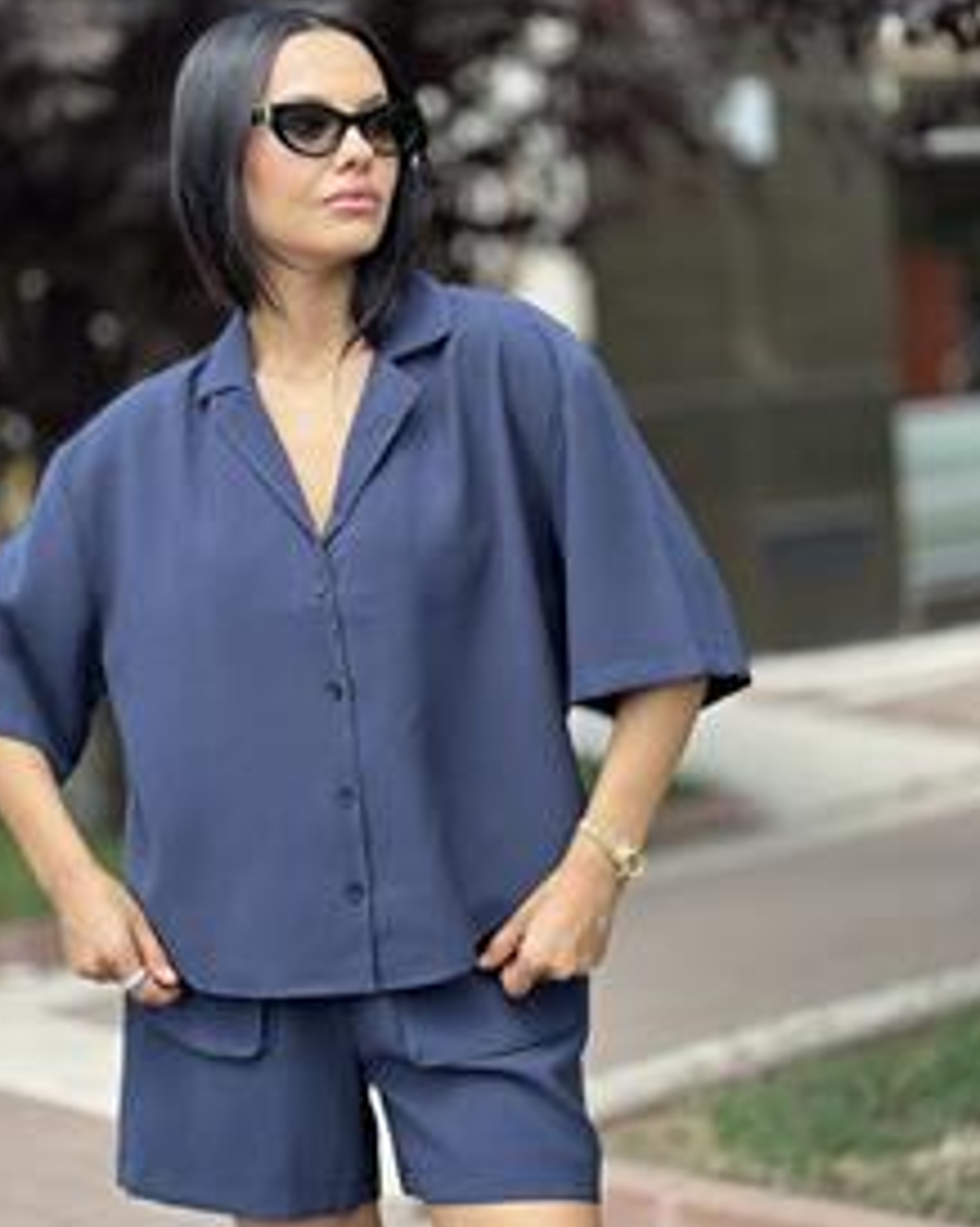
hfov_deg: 21.5
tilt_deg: -4.0
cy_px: 479
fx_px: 2577
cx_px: 409
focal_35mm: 71
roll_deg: +4.4
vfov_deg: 26.7
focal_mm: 6.86
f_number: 1.78
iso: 80
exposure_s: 1/1120
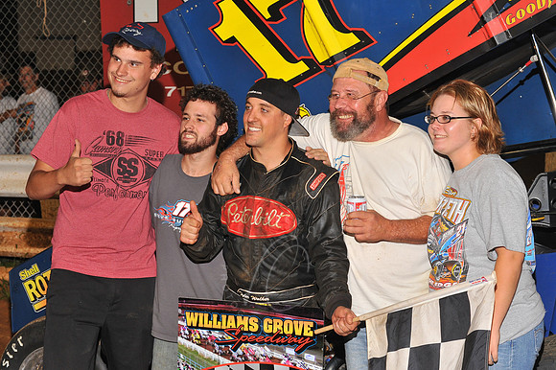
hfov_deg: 25.4
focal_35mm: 80
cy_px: 185
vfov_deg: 17.0
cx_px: 278
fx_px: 1235
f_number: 8
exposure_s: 1/250
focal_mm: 80
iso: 640
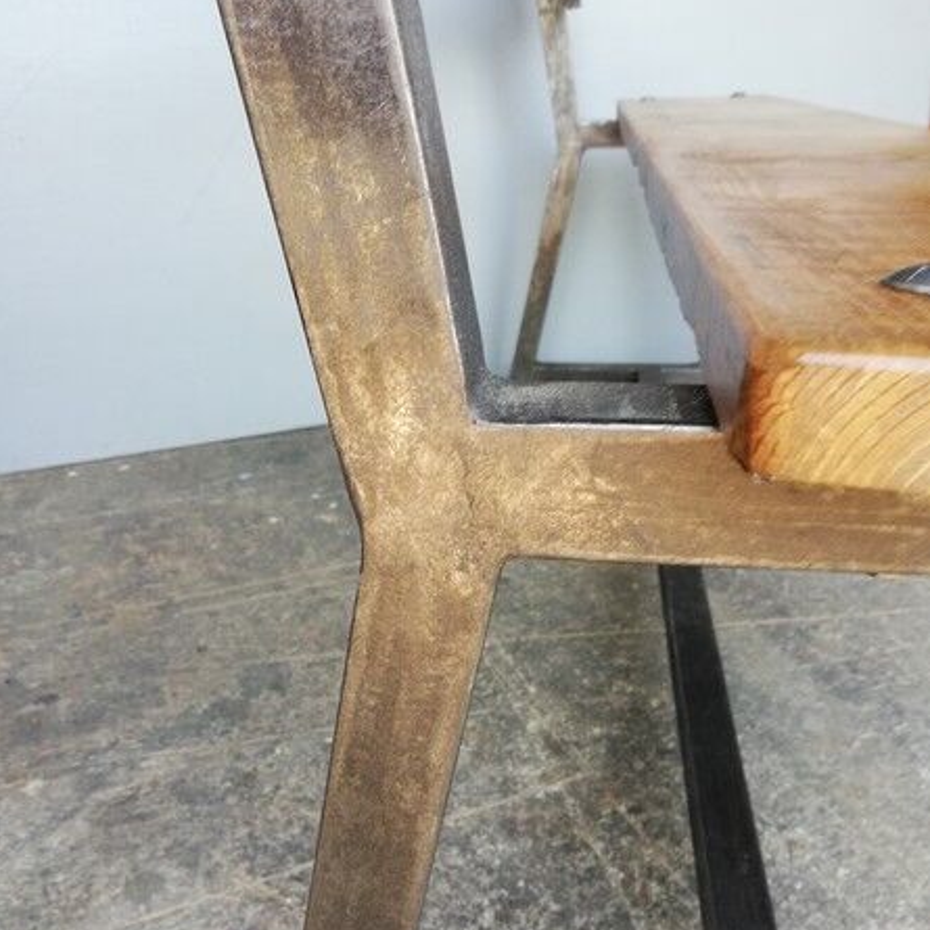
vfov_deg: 52.0
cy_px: 577
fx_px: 942
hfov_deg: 52.5
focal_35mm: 31
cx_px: 462
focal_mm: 3.81
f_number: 2.2
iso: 80
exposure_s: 1/50
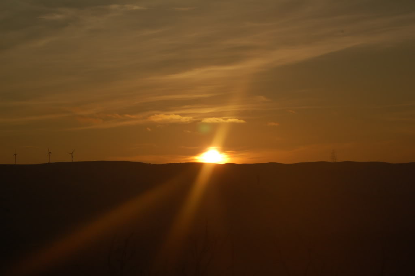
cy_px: 138
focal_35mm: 105
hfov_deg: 19.5
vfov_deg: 13.0
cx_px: 208
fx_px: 1209
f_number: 11
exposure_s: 1/2500
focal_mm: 70
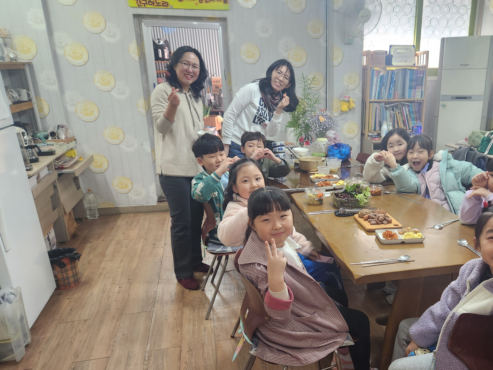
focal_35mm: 31
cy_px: 235
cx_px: 318
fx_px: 442
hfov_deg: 57.4
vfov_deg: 45.0
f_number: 1.8
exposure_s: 1/120
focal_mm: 5.4
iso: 160
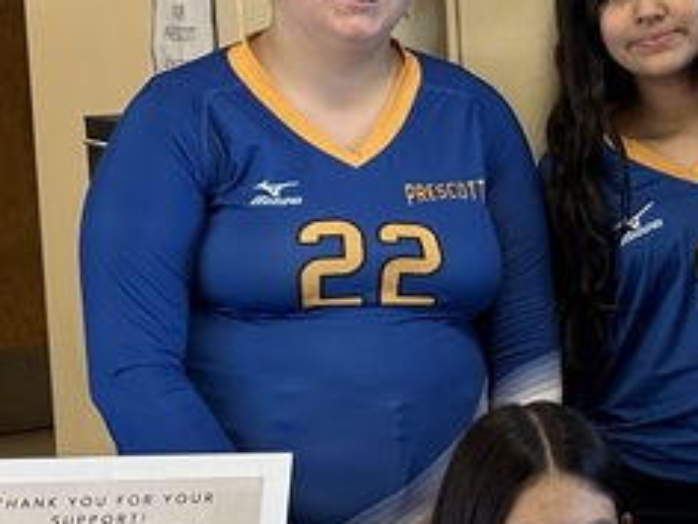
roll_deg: +1.4
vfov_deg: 14.2
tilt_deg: -6.7
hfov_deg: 17.4
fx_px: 2097
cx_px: 970
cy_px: 228
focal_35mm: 104
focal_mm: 6.86
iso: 125
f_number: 1.78
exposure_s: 1/120
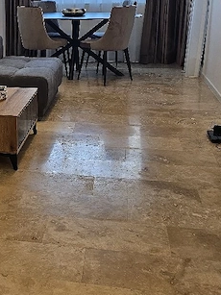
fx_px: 511
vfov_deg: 32.0
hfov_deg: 23.4
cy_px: 106
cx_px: 3
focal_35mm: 60
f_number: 1.7
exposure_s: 1/101
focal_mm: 6.3
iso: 80
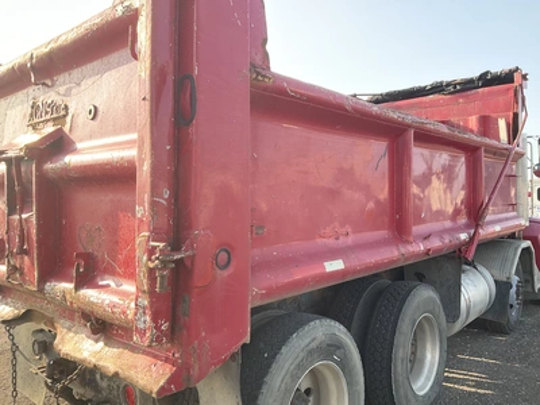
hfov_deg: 61.7
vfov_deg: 48.2
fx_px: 452
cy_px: 202
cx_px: 270
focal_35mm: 29
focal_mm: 3
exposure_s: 1/442
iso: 25
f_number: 1.8
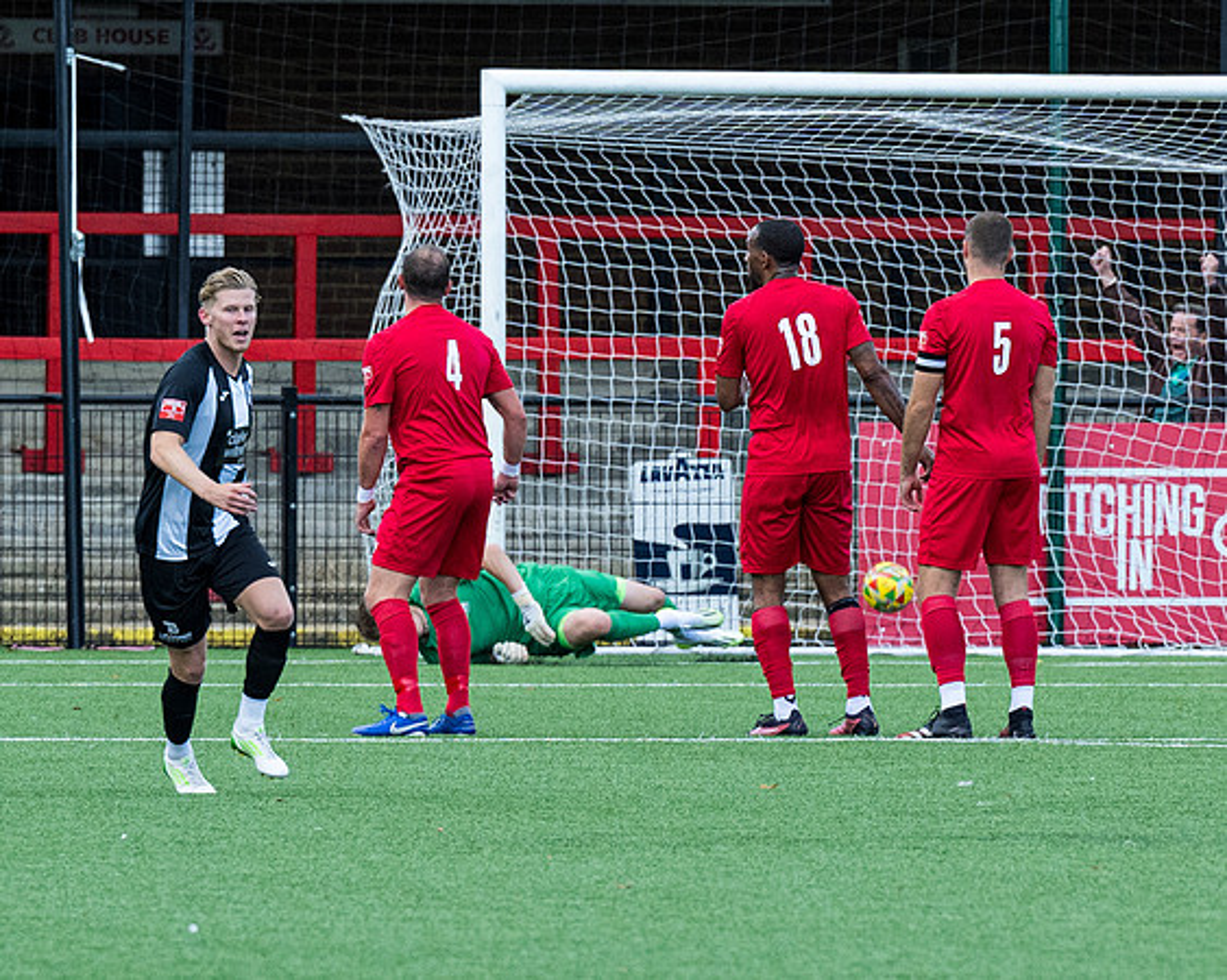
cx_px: 487
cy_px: 607
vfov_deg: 2.3
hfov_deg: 2.9
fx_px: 24284
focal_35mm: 669
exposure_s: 1/2000
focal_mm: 200
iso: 500
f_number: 4
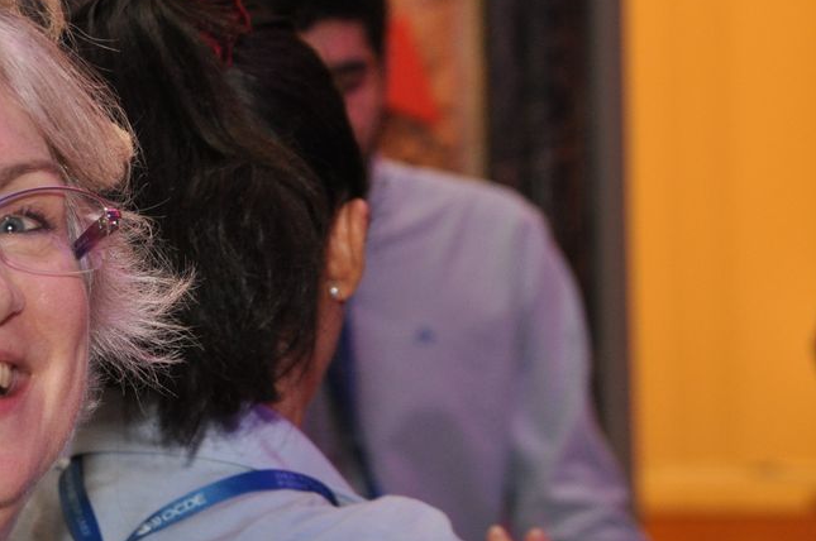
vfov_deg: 5.1
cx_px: 58
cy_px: 260
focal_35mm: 268
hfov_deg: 7.7
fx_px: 6066
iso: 800
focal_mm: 90
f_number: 5.3
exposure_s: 1/60
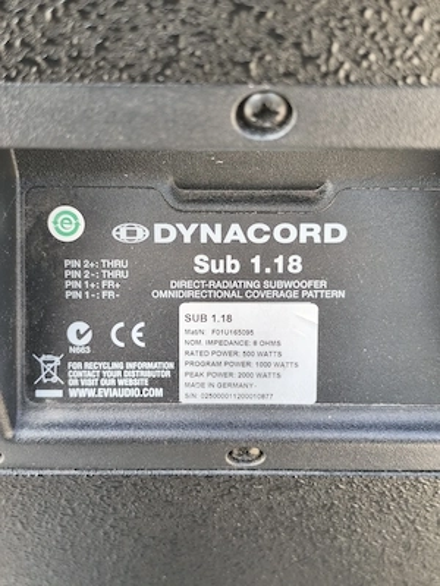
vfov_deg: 37.5
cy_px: 293
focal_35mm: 51
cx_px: 220
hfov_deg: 28.6
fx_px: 864
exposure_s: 1/101
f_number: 1.65
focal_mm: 6.14
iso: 64
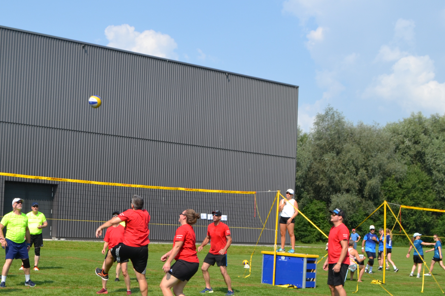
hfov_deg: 33.8
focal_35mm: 58
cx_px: 116
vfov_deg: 23.3
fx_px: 717
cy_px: 204
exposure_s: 1/250
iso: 100
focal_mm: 22
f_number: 8
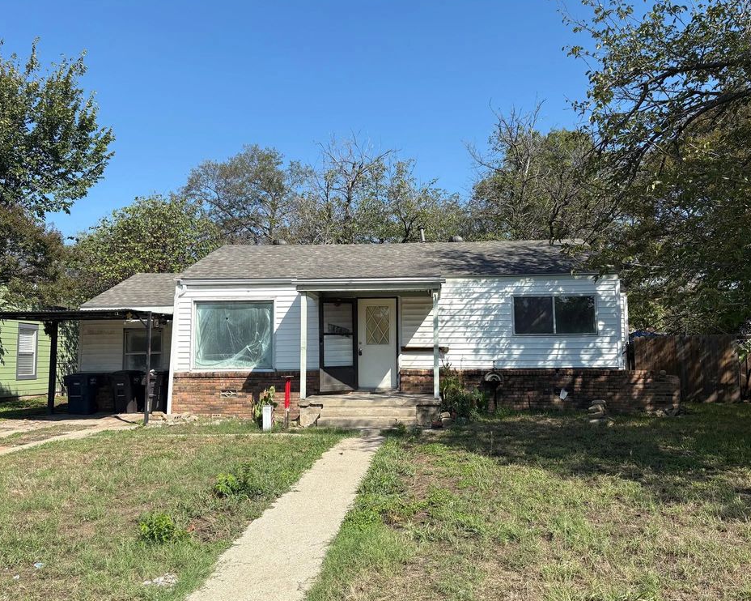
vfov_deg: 51.5
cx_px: 394
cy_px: 305
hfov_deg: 62.2
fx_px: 622
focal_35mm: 28
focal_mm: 5.96
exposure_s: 1/3125
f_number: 1.6
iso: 50
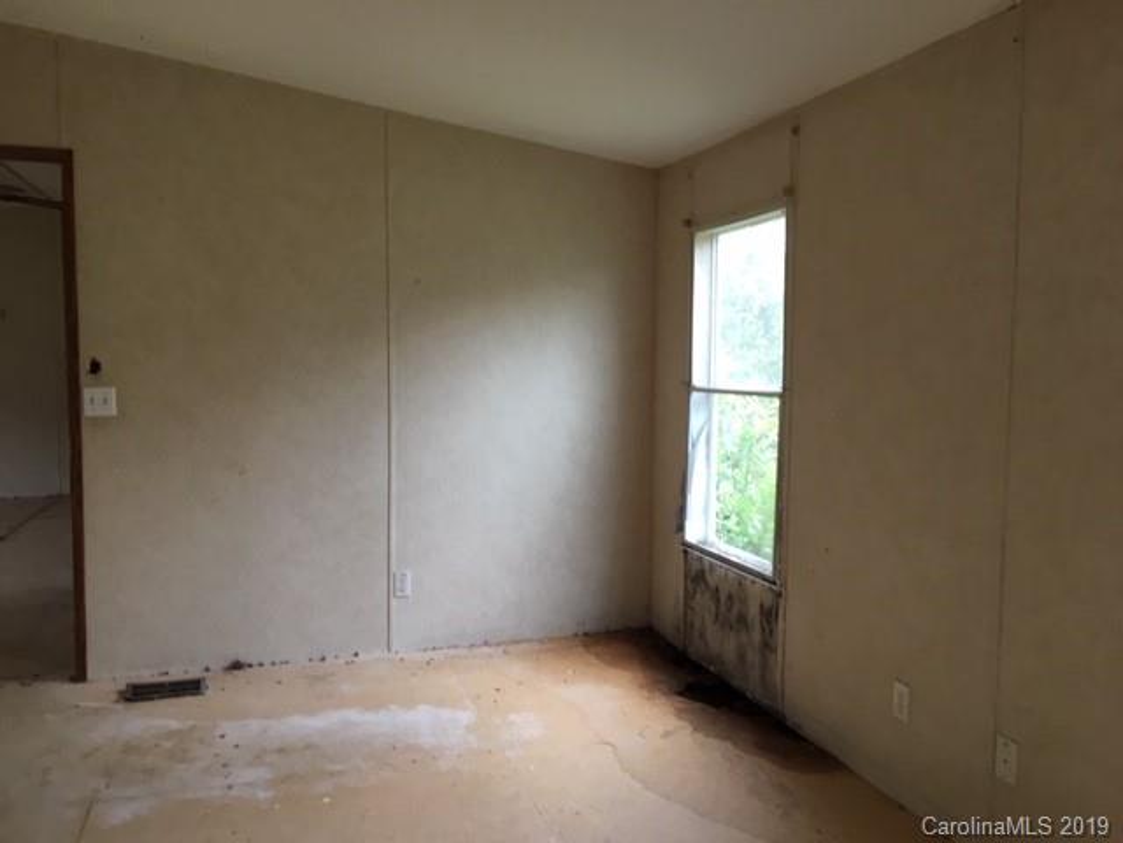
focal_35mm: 29
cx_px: 562
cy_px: 422
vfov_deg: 48.2
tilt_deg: -2.3
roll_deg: -0.5
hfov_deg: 61.7
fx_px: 941
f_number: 2.2
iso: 50
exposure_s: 1/30
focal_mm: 4.15
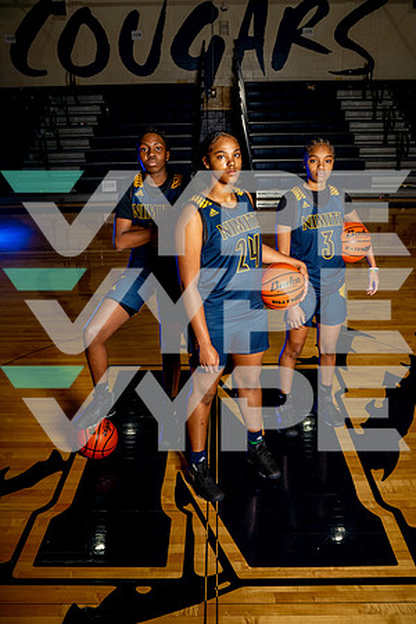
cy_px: 312
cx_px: 208
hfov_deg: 37.9
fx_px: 607
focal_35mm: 35
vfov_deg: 54.4
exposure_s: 1/250
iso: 64
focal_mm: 35
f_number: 6.3
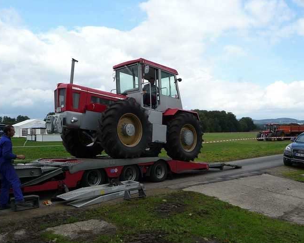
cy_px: 126
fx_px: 306
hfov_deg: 52.8
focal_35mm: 34
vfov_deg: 43.3
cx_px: 146
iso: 100
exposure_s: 1/640
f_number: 3.3
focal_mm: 4.7
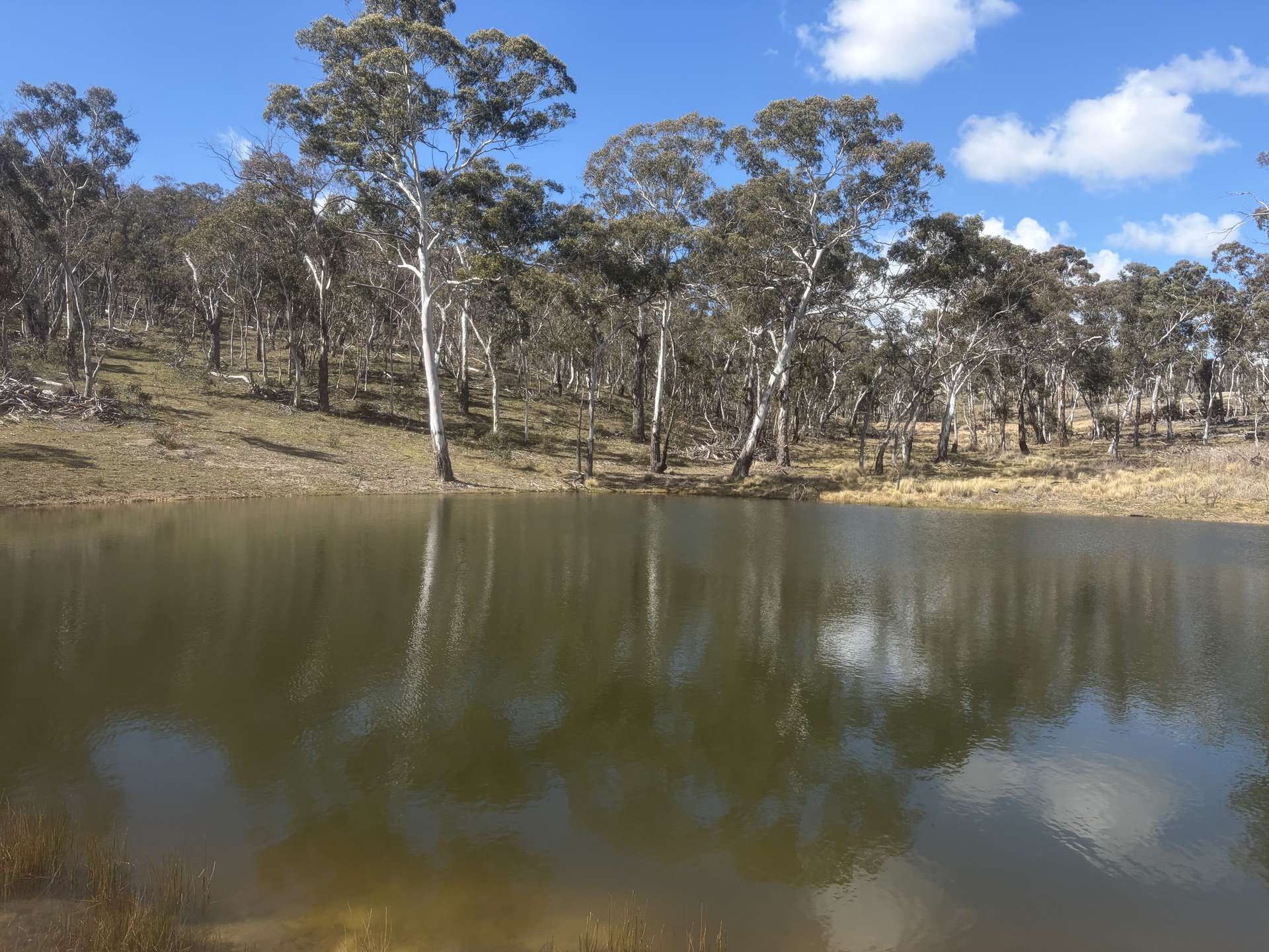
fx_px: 953
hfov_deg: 67.3
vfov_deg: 53.1
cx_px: 634
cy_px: 476
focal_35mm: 26
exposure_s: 1/1706
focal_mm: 5.96
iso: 50
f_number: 1.6
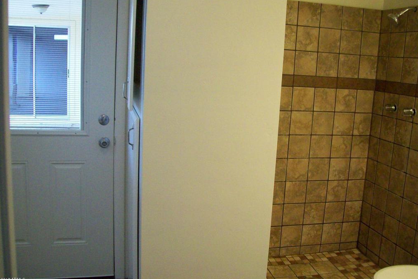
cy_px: 131
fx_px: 441
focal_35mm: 38
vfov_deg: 35.1
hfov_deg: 50.7
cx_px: 211
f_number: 2.7
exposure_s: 1/64
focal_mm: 6
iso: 237
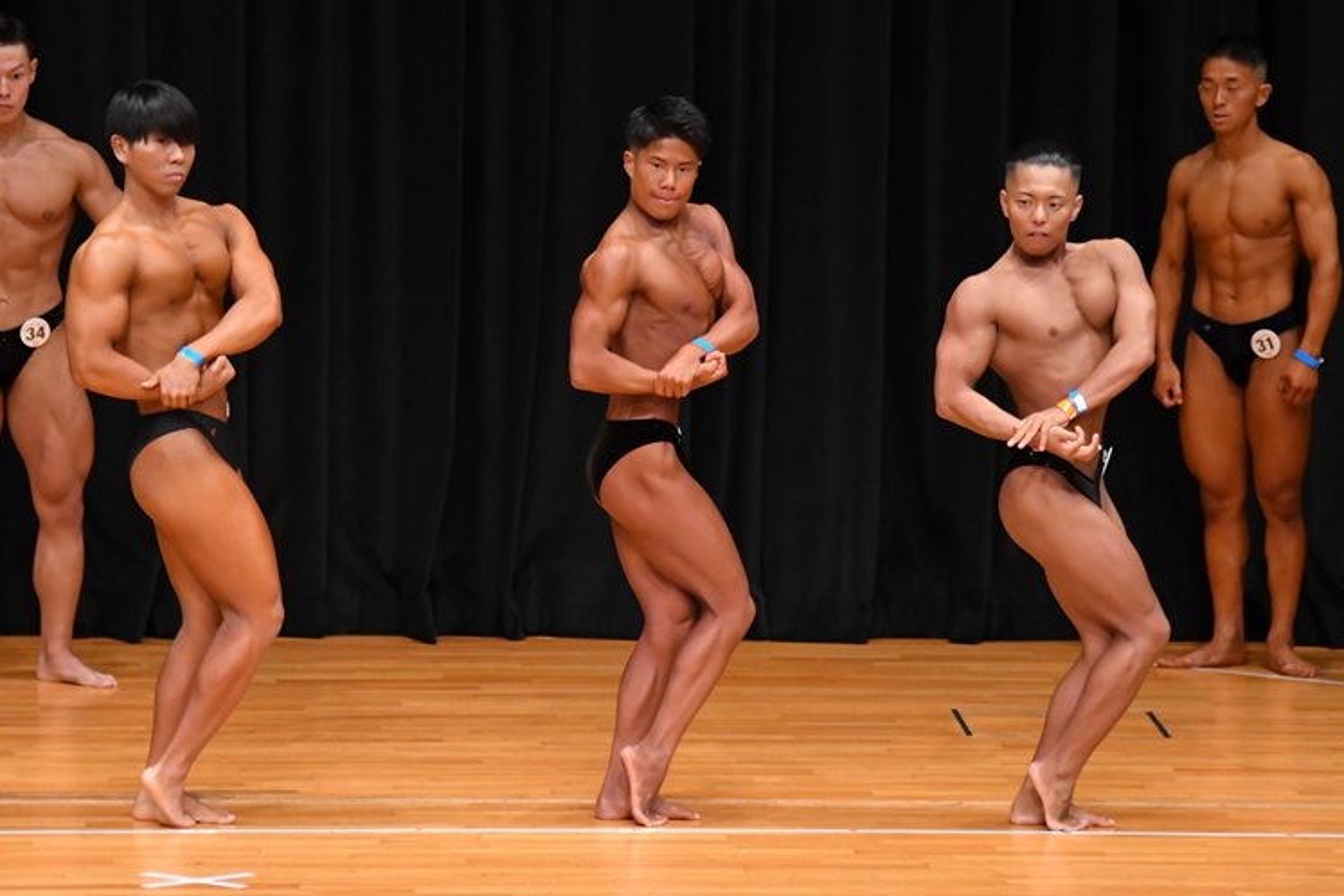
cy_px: 437
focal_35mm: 280
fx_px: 10453
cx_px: 683
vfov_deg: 4.9
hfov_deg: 7.4
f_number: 5.6
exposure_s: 1/400
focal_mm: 180
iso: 4000
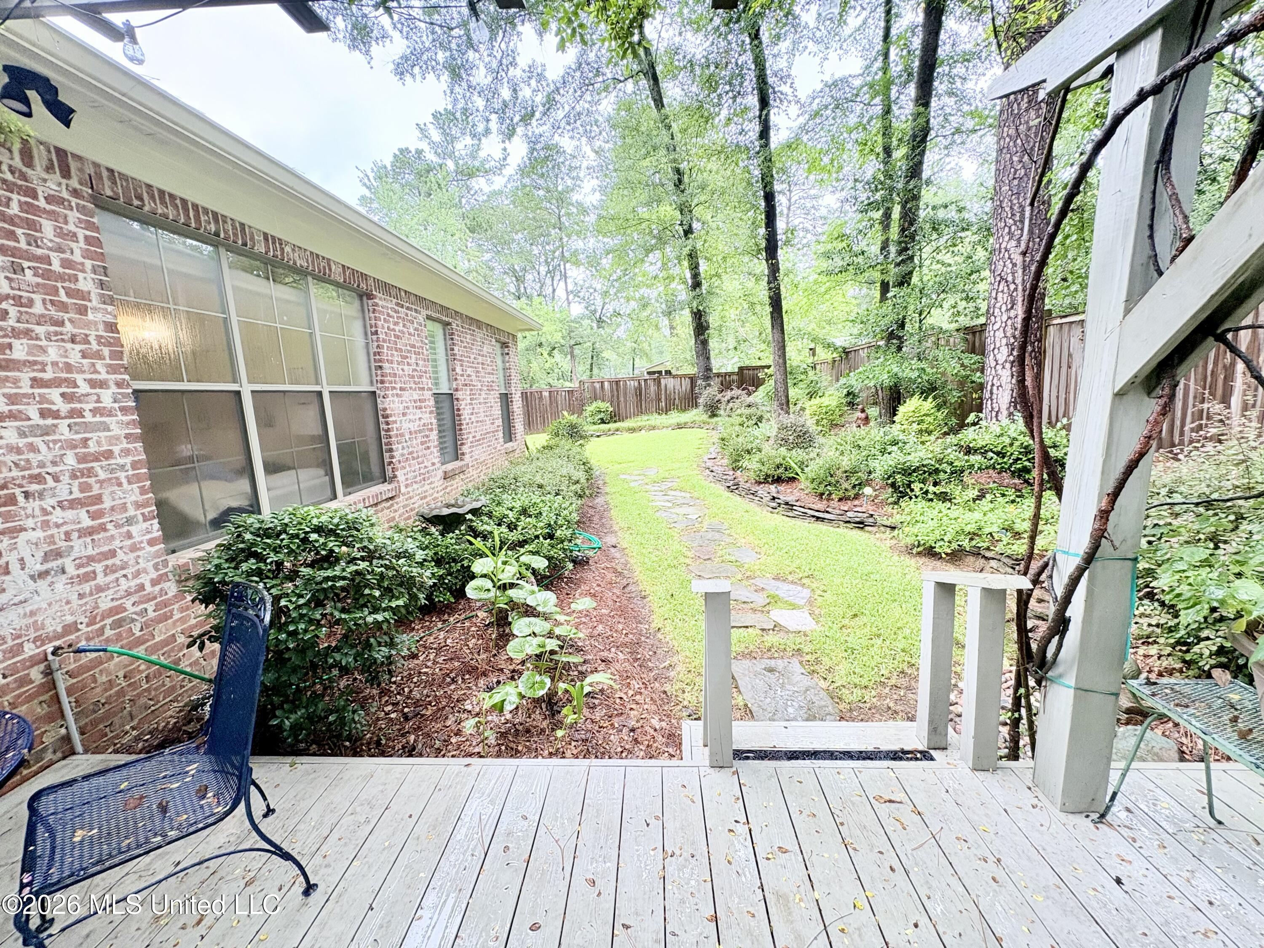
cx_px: 632
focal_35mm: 14
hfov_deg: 102.1
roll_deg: +3.5
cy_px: 474
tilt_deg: -8.9
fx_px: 511
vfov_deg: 85.7
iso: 80
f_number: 2.2
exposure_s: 1/99
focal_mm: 2.22
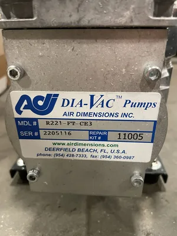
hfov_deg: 53.1
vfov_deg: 67.3
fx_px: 177
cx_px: 88
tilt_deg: -24.6
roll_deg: +4.2
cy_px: 118
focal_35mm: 26
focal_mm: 4.2
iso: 500
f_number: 1.6
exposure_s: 1/60
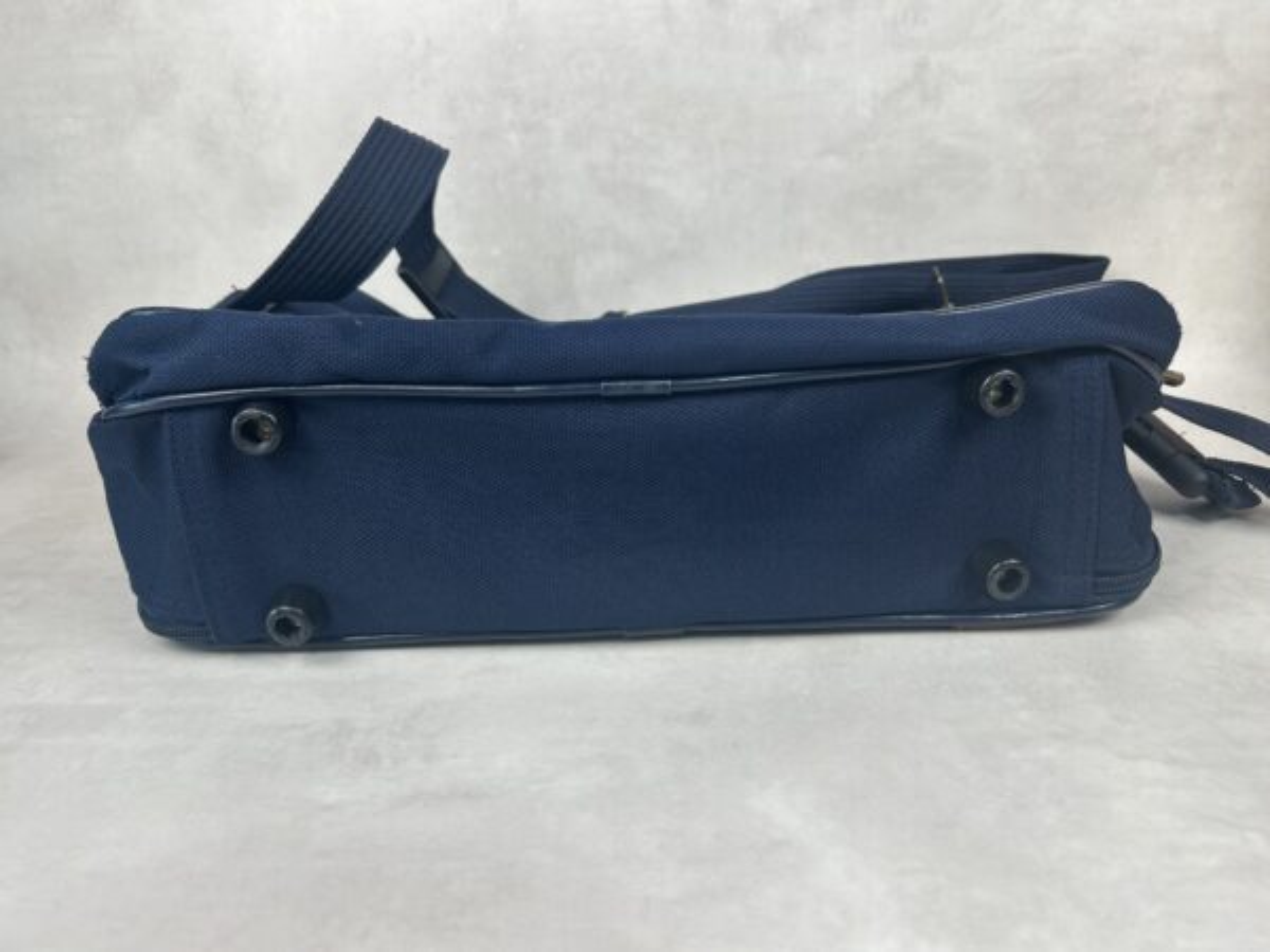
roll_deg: +1.6
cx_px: 635
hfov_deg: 67.3
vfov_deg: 53.1
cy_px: 476
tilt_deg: -19.6
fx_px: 954
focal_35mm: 26
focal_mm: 5.7
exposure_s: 1/100
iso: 40
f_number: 1.5
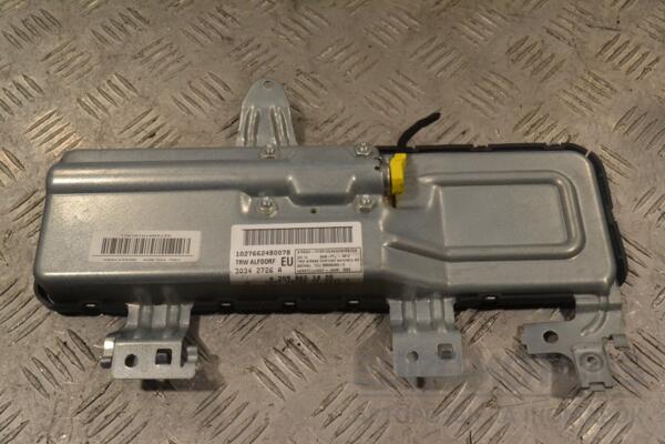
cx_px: 332
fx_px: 776
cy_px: 222
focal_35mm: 42
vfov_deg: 31.9
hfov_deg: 46.4
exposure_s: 1/500
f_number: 11
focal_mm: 28
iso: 3200
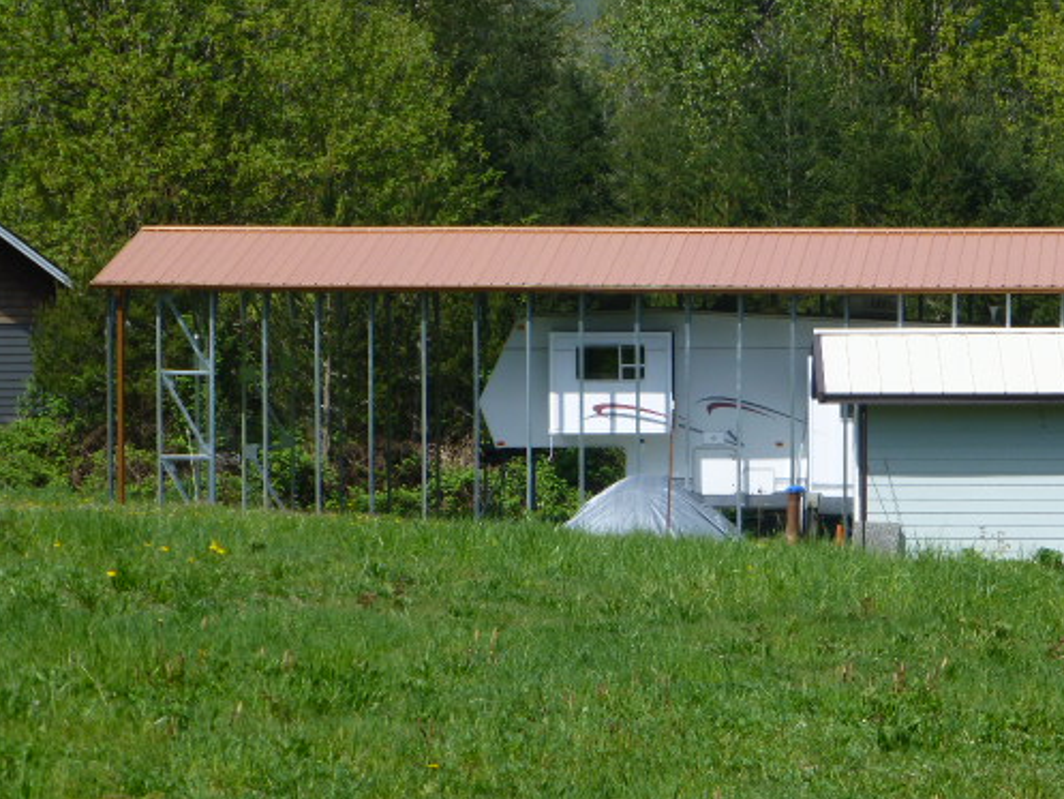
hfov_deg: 11.9
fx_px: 5104
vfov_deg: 8.9
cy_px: 461
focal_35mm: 166
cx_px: 679
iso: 100
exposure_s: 1/500
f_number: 5.4
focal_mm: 23.1
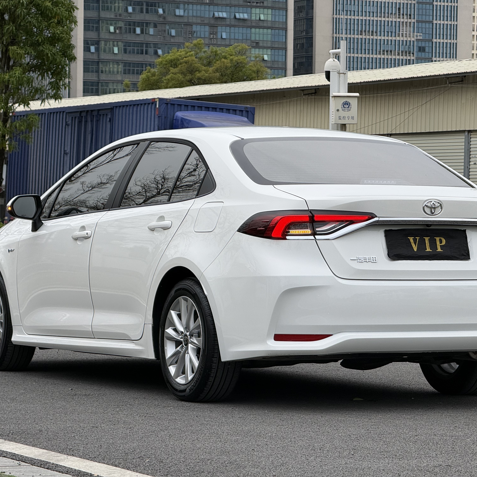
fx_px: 2214
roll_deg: -0.2
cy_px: 238
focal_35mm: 142
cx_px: 256
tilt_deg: -0.8
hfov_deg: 12.3
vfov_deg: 12.3
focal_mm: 15.66
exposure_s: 1/811
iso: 50
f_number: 2.8
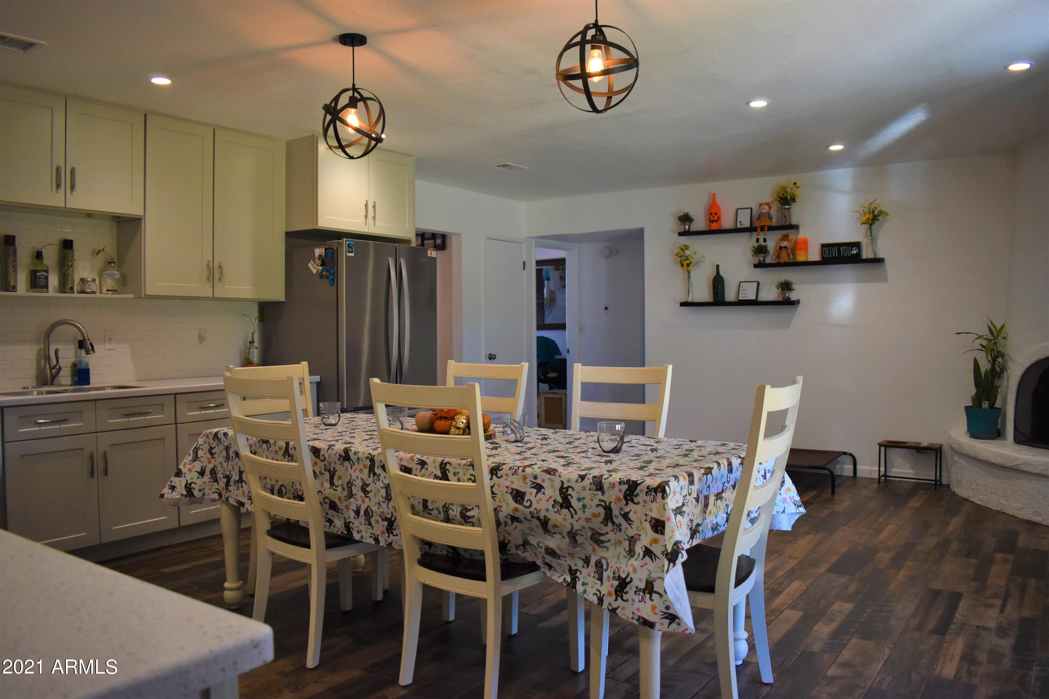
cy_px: 350
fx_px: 787
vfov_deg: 47.9
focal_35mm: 27
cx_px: 524
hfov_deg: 67.4
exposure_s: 1/200
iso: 800
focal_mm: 18
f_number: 3.5
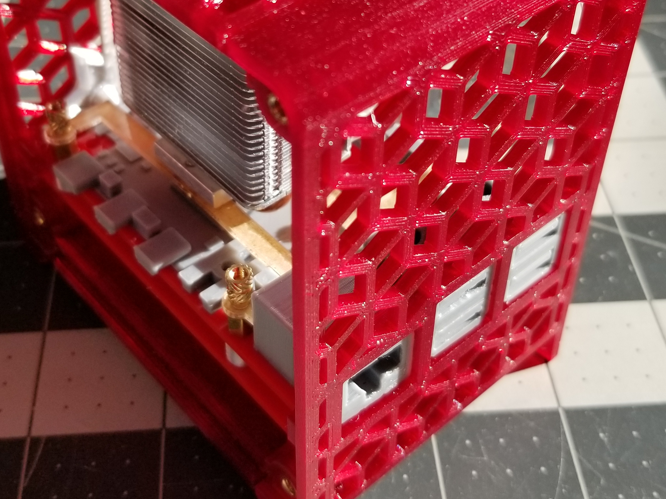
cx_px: 300
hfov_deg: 37.5
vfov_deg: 28.3
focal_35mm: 51
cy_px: 145
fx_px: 981
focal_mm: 4.25
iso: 50
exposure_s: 1/510
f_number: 1.7
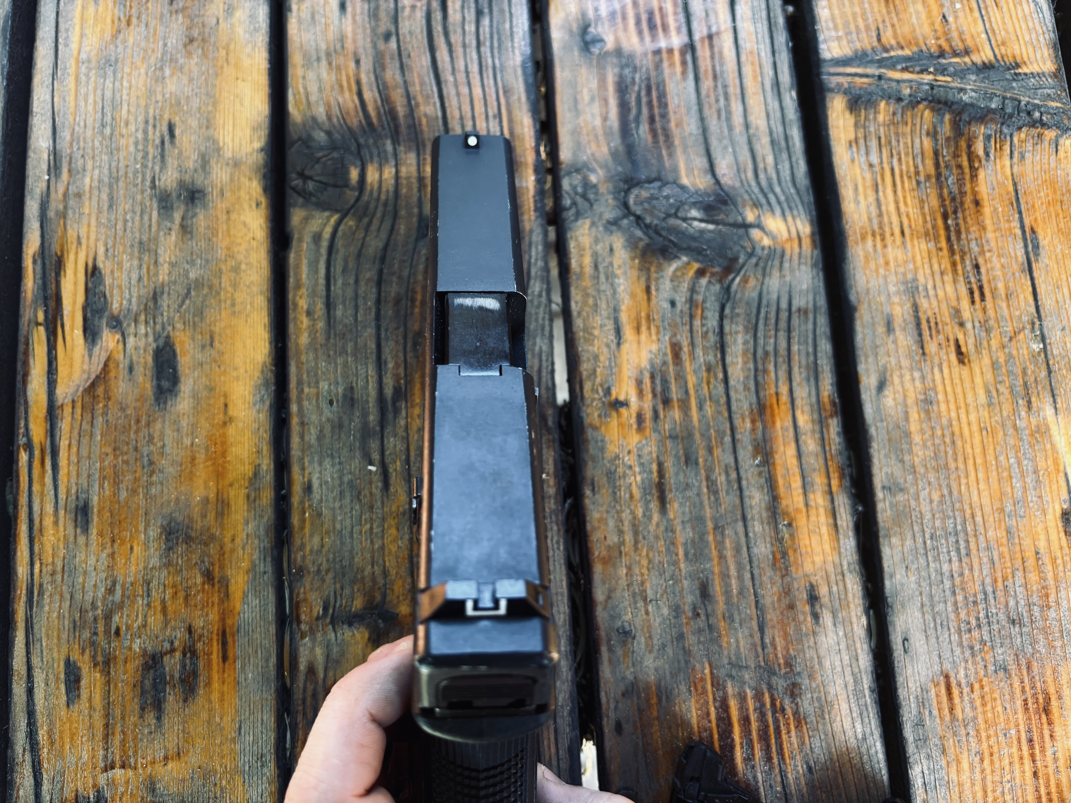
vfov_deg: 53.1
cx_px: 536
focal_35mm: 26
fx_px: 804
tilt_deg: -79.5
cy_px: 402
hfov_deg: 67.3
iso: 125
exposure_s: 1/66
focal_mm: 5.96
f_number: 1.6
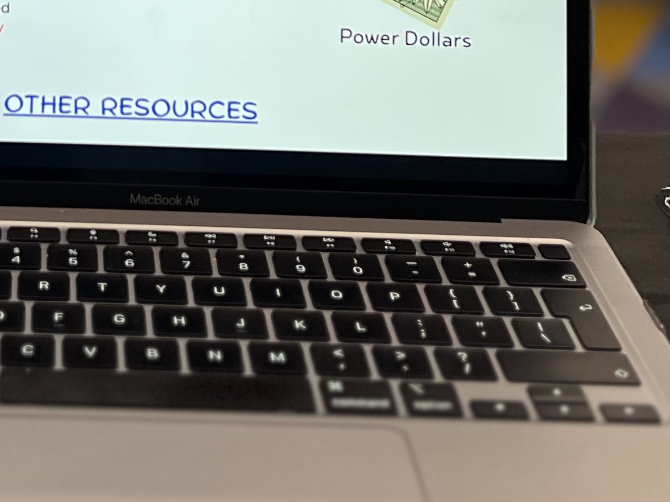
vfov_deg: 15.5
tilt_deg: -13.9
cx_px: 30
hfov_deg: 21.4
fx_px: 1722
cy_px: -213
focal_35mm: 89
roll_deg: -2.0
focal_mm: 5.7
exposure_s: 1/74
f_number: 1.5
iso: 125
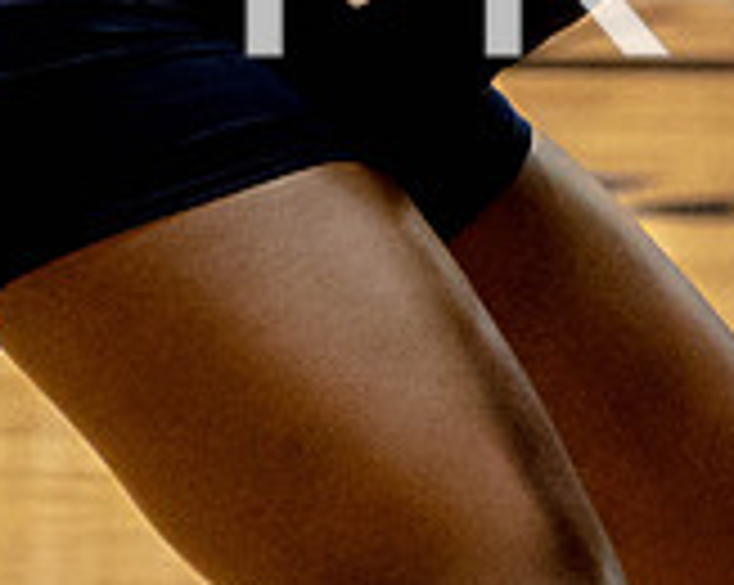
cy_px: -200
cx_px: 879
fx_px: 16816
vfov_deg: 2.0
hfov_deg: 2.5
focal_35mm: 775
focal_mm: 163
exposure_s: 1/750
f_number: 5.6
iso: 8000
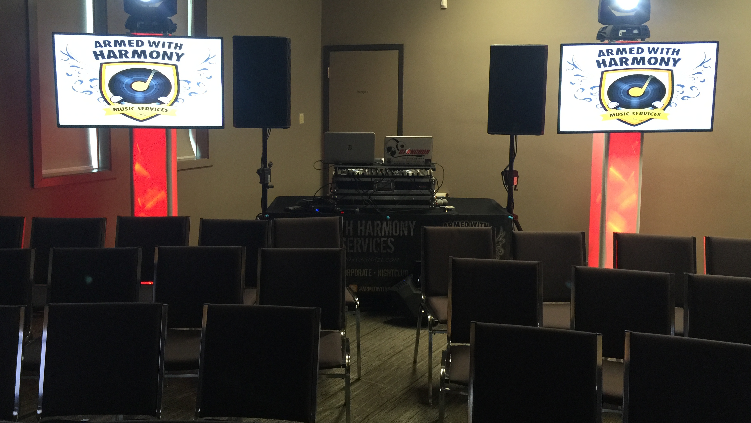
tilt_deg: -6.3
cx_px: 375
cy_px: 150
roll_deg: -0.8
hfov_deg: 61.0
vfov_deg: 36.4
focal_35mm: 32
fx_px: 637
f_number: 2.2
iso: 100
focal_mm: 4.15
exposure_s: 1/15
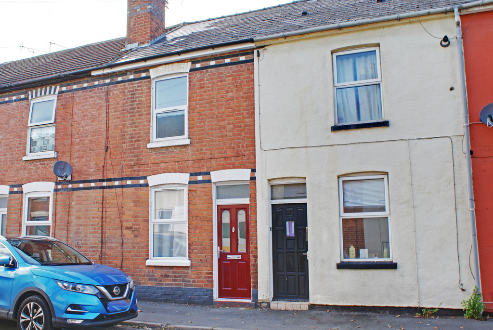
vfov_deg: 43.7
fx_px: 411
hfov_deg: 61.9
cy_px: 165
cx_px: 246
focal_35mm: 30
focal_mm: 20
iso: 100
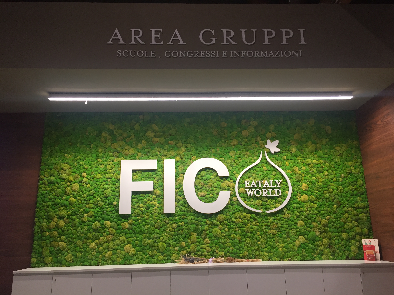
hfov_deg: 61.7
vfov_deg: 48.2
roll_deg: +0.5
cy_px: 148
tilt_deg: +14.4
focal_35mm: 29
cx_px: 197
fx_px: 330
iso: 32
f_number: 2.2
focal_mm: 4.15
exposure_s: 1/33
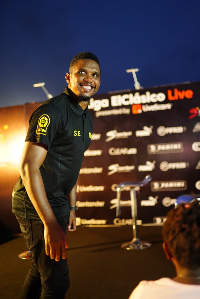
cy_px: 150
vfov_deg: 54.4
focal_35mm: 35
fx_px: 292
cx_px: 100
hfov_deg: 37.9
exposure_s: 1/200
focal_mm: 35
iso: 3200
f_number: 1.4
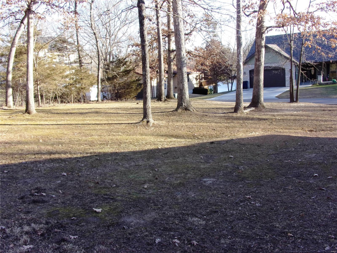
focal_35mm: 33
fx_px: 321
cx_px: 168
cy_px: 126
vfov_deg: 42.9
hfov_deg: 55.4
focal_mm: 5.9
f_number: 3.7
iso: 80
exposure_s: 1/140
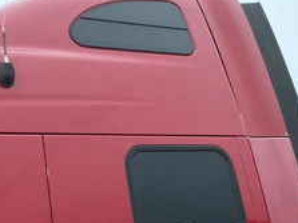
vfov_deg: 27.9
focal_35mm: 52
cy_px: 140
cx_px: 112
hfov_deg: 36.6
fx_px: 447
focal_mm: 3
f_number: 1.8
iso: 320
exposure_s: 1/47
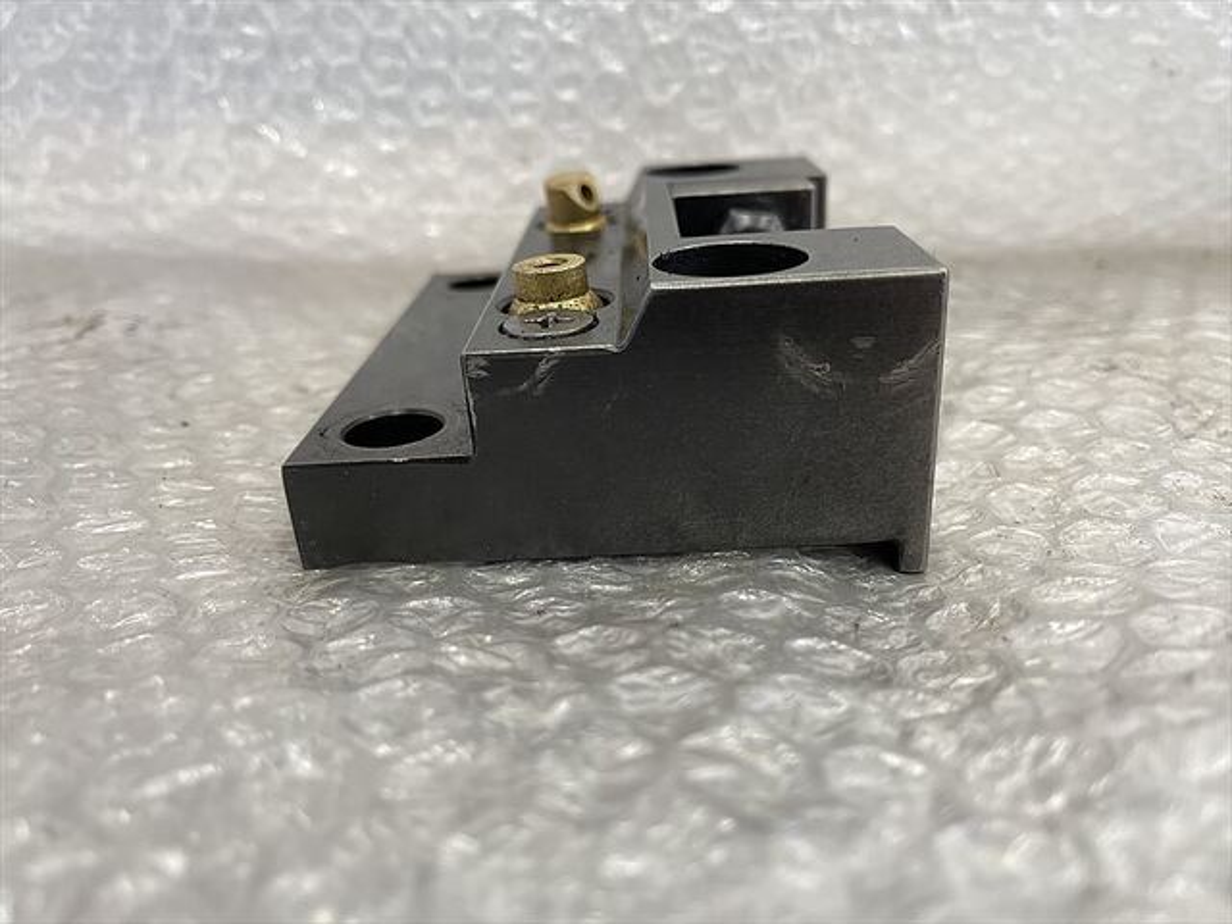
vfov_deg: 53.1
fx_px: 925
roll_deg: +1.6
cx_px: 616
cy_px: 462
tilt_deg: -23.8
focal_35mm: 26
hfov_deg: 67.3
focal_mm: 5.1
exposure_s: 1/115
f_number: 1.6
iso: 125
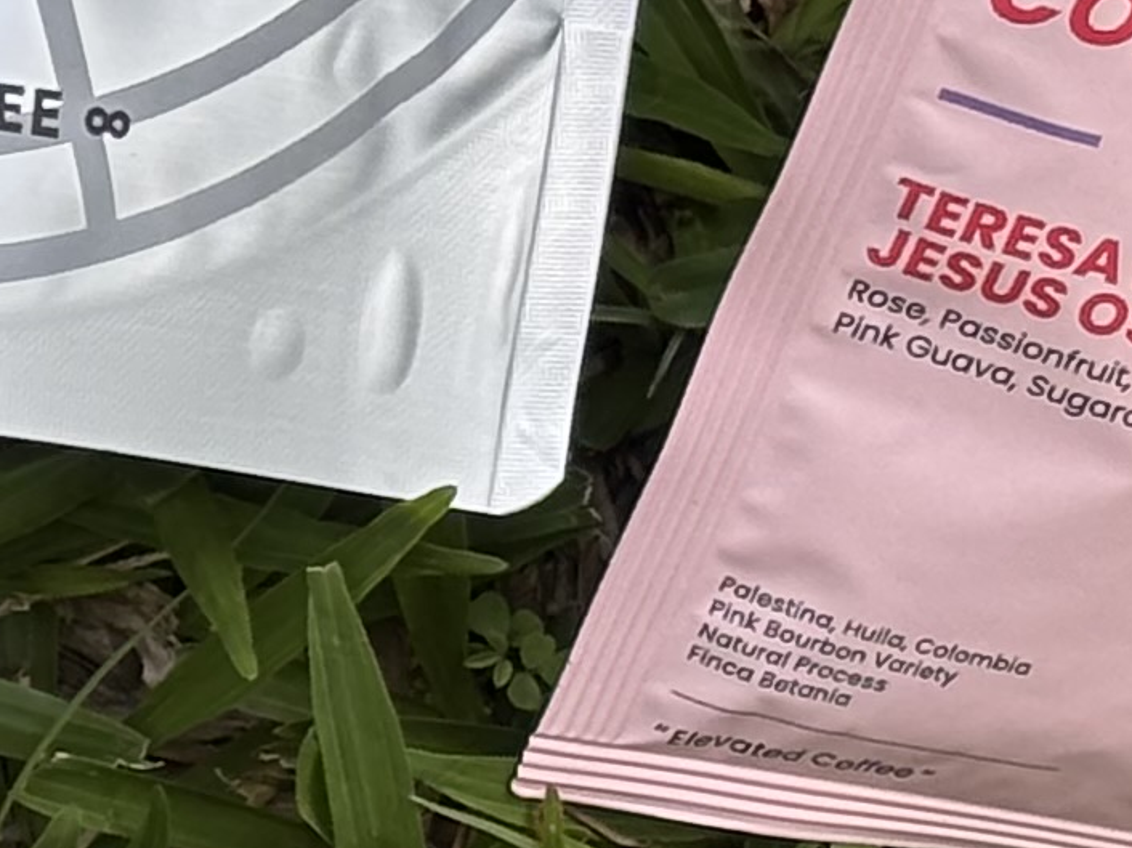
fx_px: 9709
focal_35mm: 297
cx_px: -1154
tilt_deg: -81.0
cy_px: 192
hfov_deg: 6.5
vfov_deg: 5.0
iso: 32
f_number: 1.6
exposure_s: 1/1362
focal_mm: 5.96
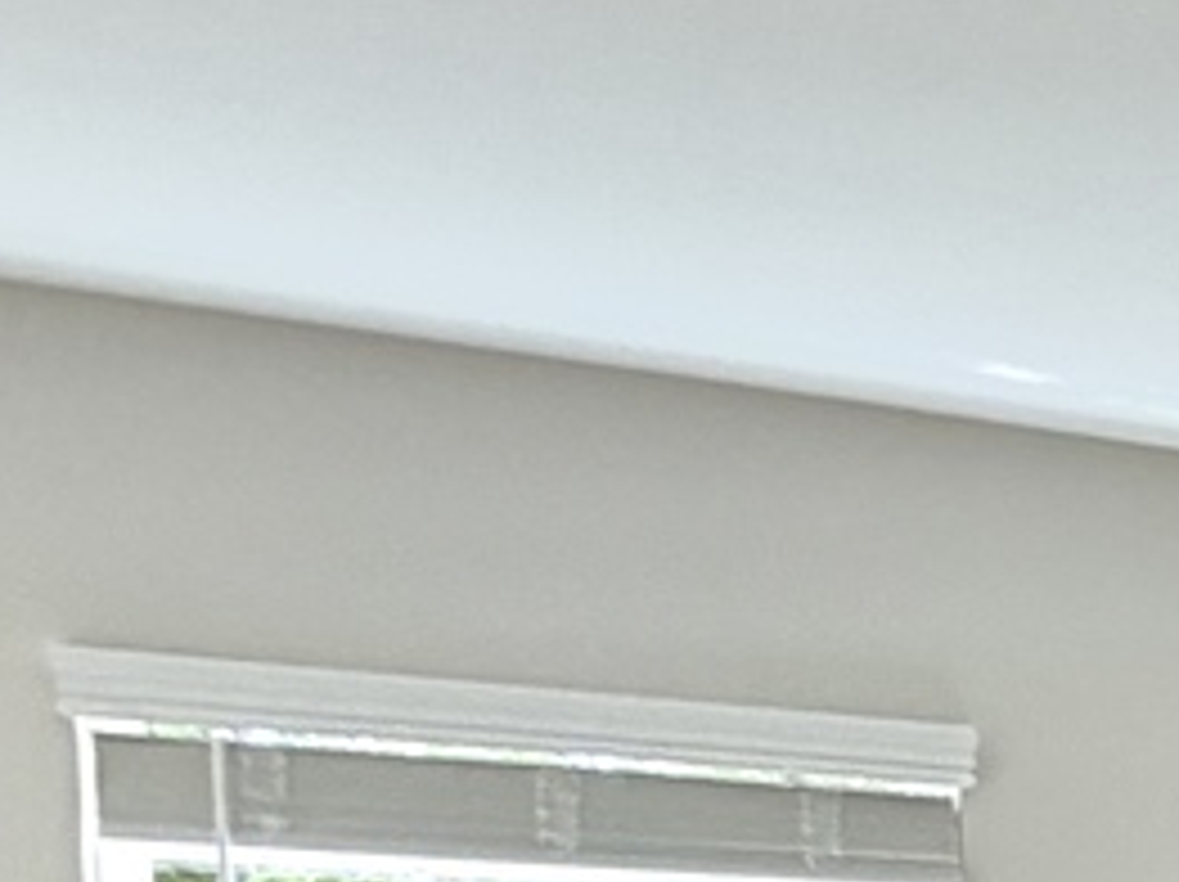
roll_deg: -0.4
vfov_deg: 15.4
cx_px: 2588
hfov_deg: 16.4
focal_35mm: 77
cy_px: 1742
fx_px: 2620
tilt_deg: -4.8
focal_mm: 2.22
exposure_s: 1/120
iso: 100
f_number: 2.2
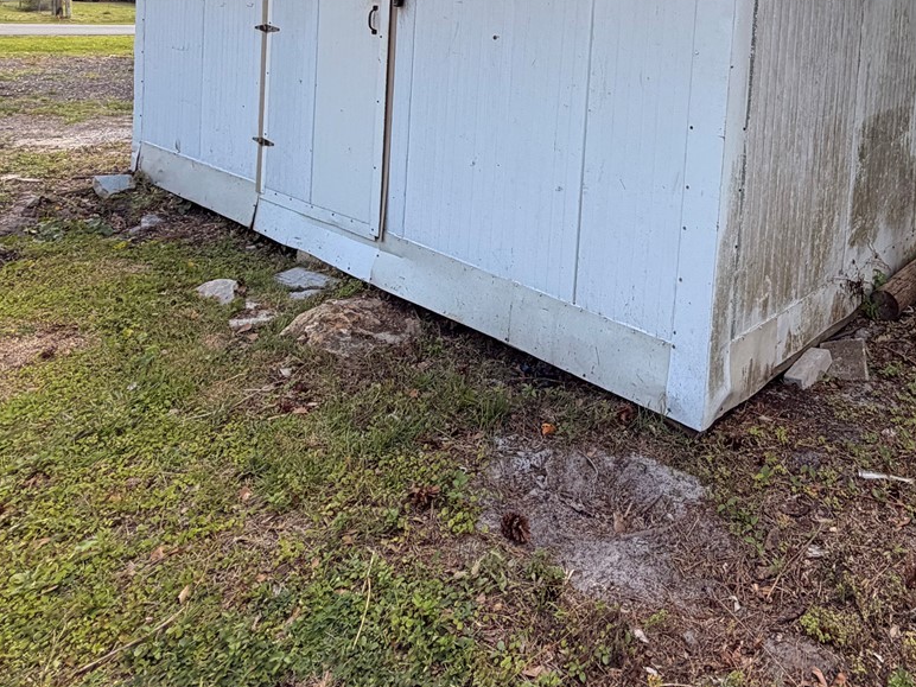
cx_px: 644
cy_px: 68
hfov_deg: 59.5
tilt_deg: -2.2
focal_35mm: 29
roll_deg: -3.2
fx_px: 767
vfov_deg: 43.9
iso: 40
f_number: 2.2
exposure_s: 1/510
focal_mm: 2.22
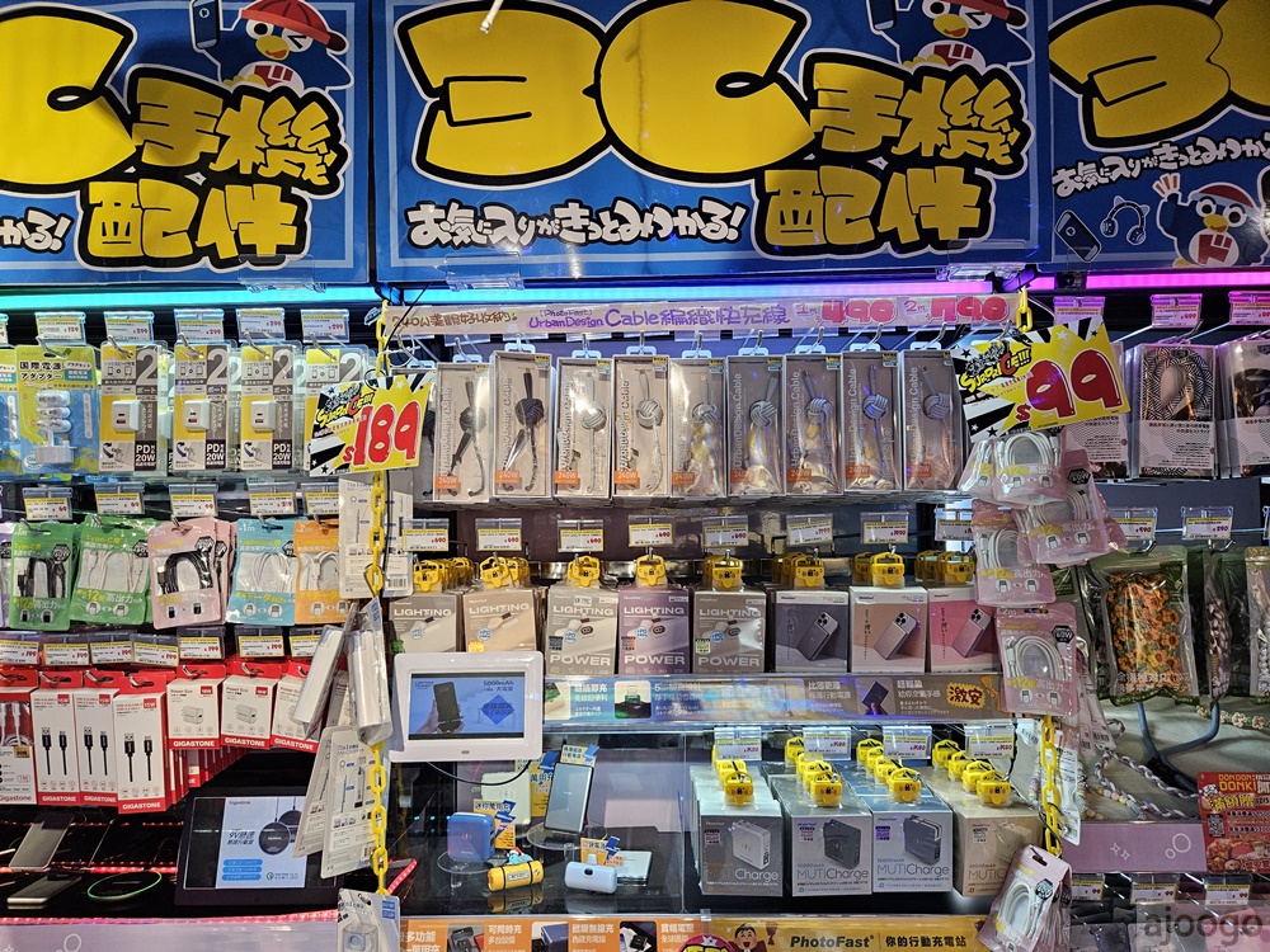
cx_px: 635
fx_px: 844
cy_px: 476
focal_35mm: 23
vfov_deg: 58.9
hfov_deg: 73.9
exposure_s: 1/120
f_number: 1.8
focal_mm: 5.4
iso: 80
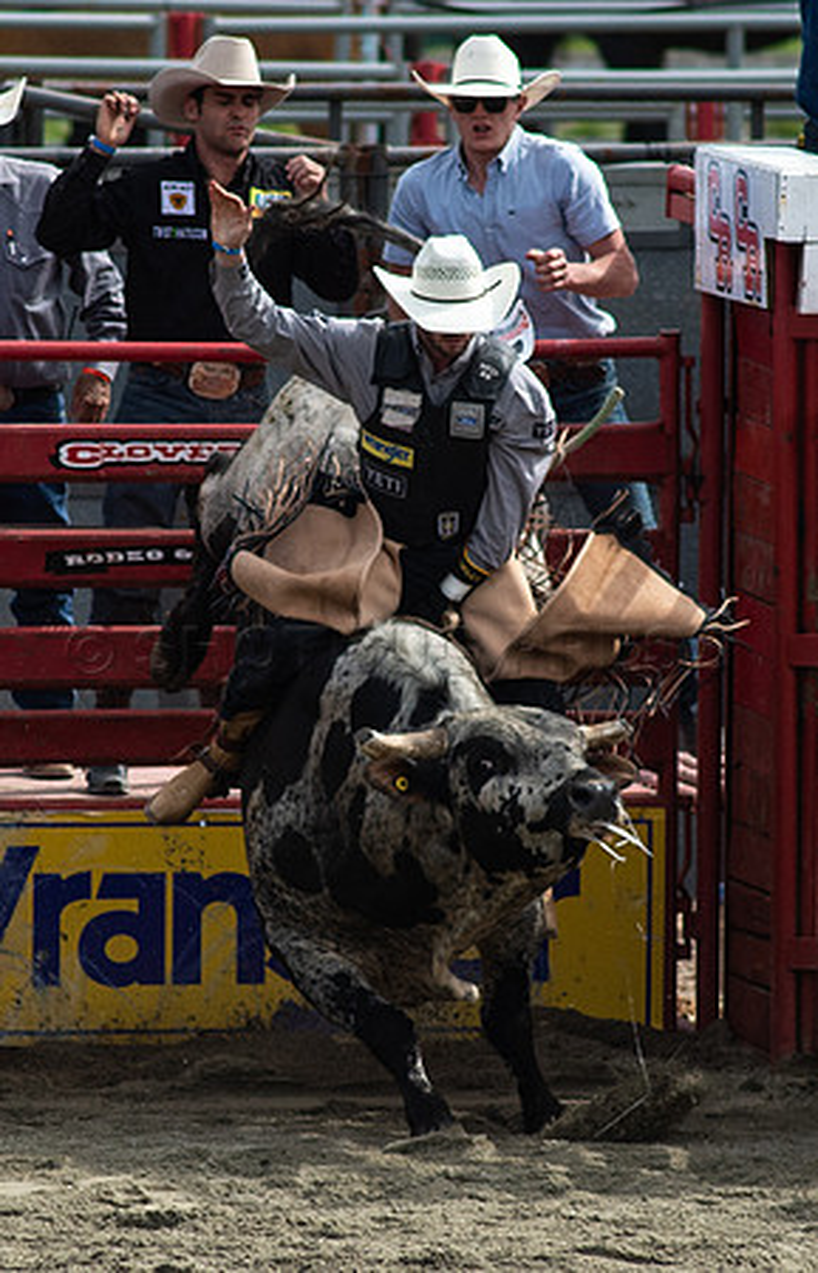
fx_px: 29744
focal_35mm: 850
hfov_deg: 1.6
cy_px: 789
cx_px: 390
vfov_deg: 2.5
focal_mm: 300
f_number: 4
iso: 1000
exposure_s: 1/8000
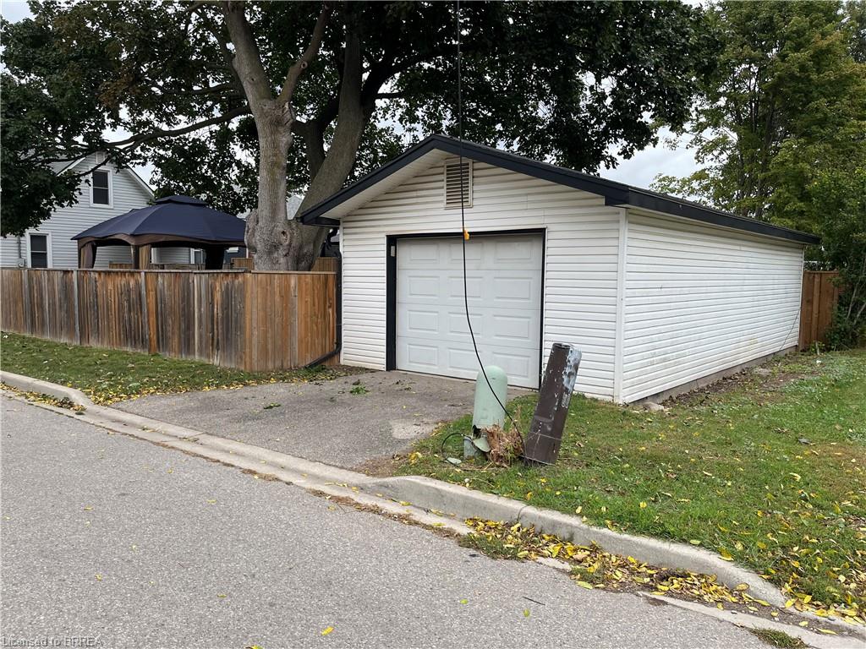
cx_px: 433
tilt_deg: -4.9
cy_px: 324
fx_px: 650
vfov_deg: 53.1
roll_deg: +0.0
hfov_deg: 67.3
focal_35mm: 26
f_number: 1.6
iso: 50
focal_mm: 5.1
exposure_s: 1/1046
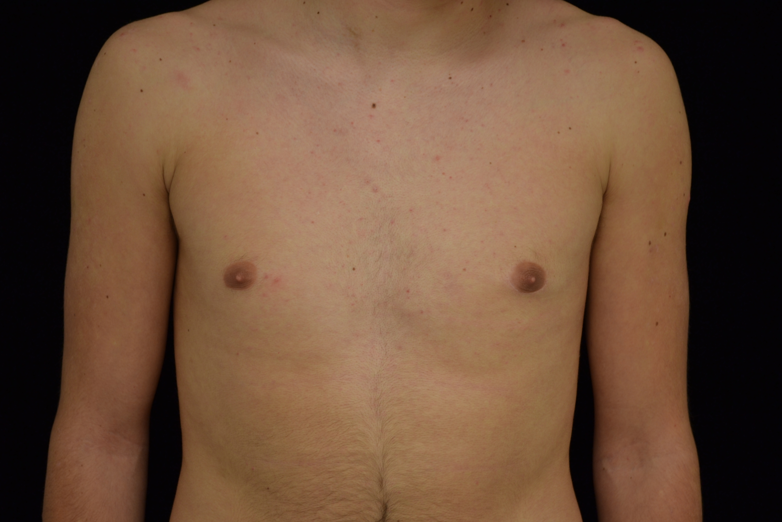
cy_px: 261
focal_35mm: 69
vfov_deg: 19.7
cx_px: 391
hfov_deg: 29.2
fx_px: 1499
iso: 100
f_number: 5.3
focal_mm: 46
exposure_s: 1/8
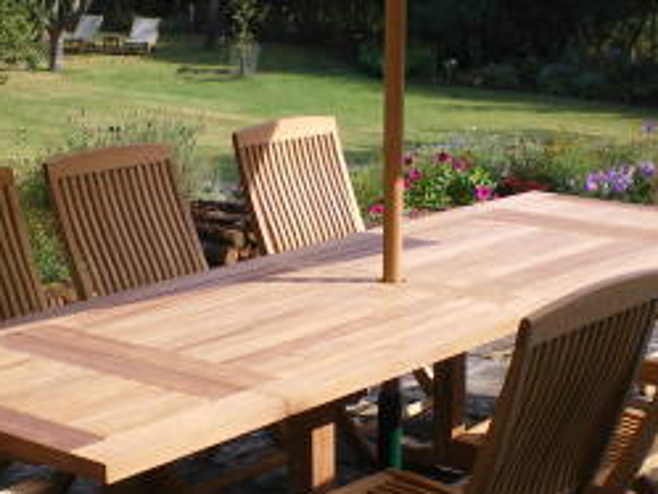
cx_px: 325
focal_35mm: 78
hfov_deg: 25.0
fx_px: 1483
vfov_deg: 18.8
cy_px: 380
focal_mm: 6.3
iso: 64
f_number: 4.6
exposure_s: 1/200
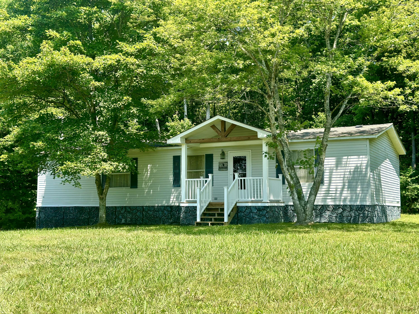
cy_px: 157
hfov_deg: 39.7
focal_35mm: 48
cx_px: 210
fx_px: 581
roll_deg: -0.3
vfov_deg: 30.3
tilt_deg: +5.4
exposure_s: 1/1695
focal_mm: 6.86
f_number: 1.78
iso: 80
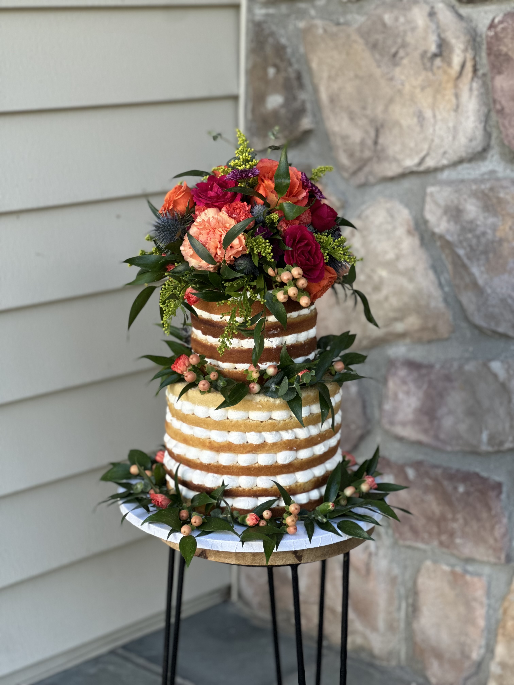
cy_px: 342
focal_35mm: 77
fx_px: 1524
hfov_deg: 19.1
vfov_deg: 25.3
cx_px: 257
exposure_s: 1/121
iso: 100
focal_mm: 9
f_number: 2.8
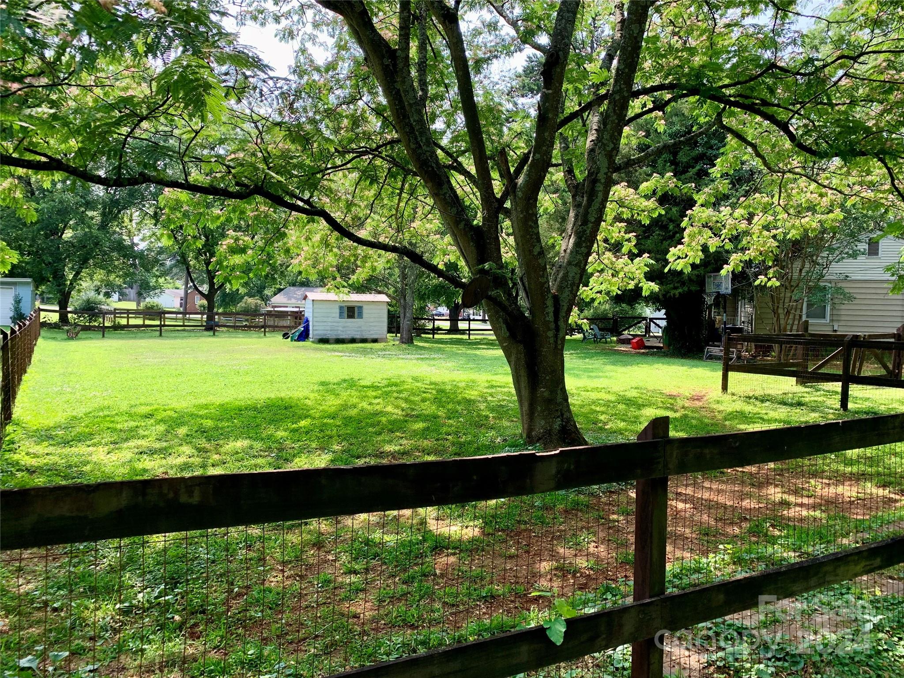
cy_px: 339
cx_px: 452
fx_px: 679
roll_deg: -1.7
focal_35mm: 26
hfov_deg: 67.3
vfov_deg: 53.1
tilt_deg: -4.9
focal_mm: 4.25
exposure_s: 1/580
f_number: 1.8
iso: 25
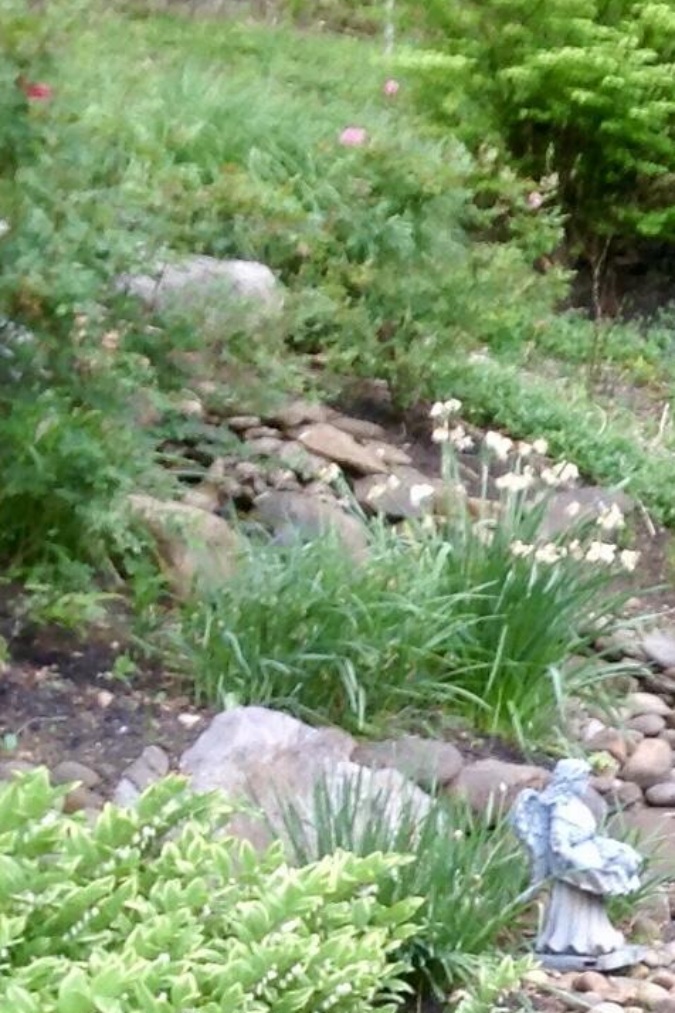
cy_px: 989
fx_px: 3712
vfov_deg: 15.3
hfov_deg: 9.3
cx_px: 1600
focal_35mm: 132
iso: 50
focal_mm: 4.28
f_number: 2.4
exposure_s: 1/24
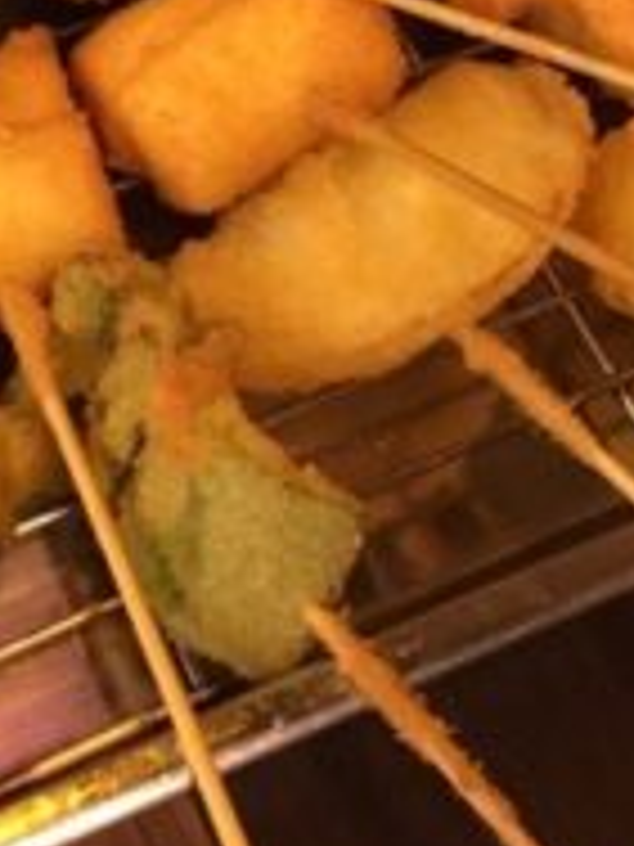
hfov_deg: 19.1
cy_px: 90
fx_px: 1880
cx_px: 191
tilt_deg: -56.9
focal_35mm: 77
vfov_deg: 24.6
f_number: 2.2
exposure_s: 1/17
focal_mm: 4.15
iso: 200
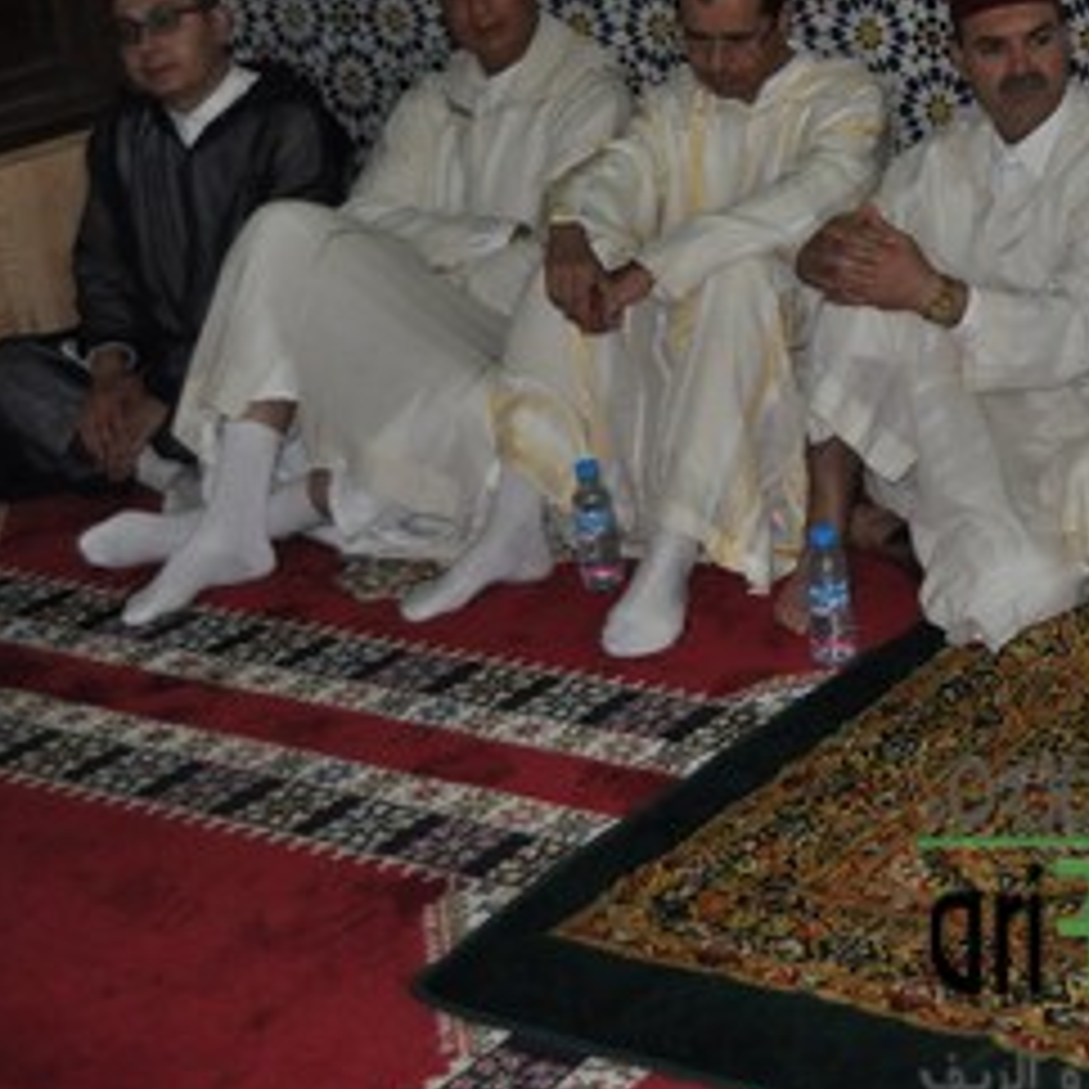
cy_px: 155
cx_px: 1206
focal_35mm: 74
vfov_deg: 22.9
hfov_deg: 22.1
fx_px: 2634
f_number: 3.5
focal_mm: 22
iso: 800
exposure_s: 1/60
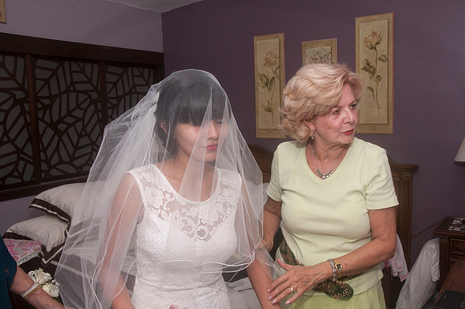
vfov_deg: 36.8
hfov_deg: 53.2
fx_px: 464
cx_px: 232
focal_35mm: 36
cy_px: 154
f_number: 11
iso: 400
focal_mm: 24
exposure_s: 1/250
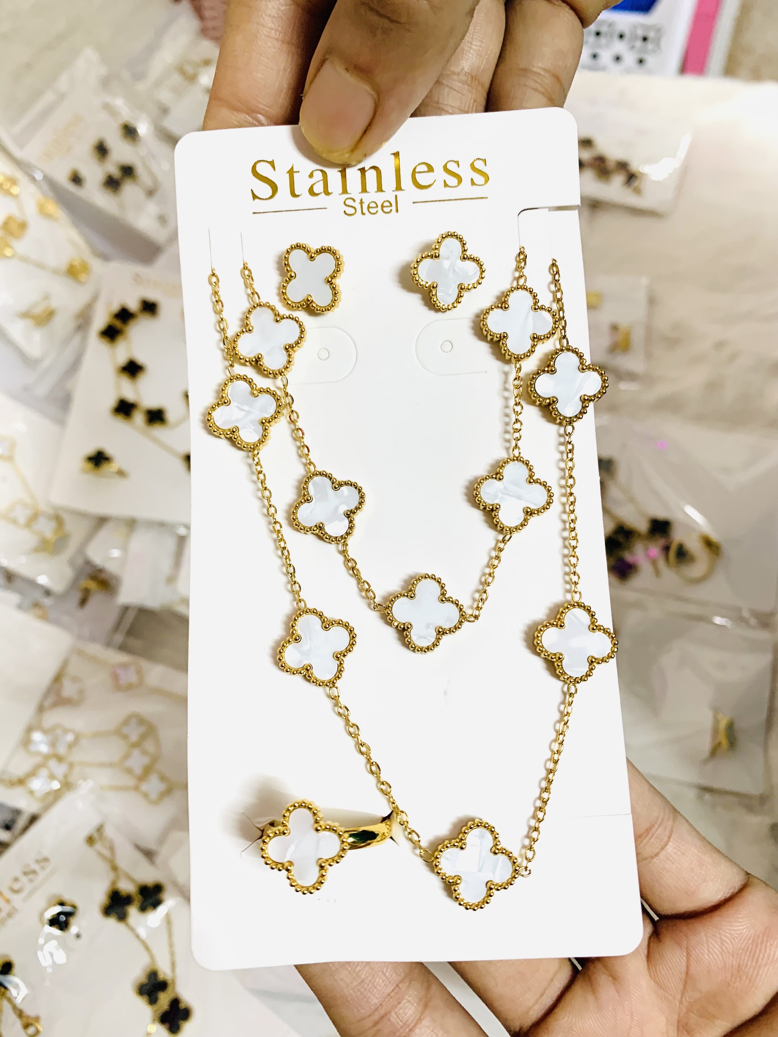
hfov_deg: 53.1
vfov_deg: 67.3
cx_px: 389
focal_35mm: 26
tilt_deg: -56.9
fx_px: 779
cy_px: 518
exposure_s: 1/60
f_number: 1.8
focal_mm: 4.25
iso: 125
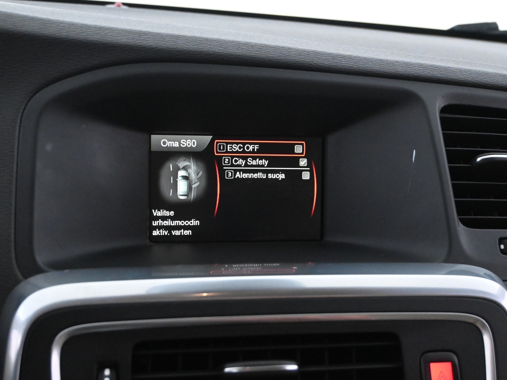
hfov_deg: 41.8
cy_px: 188
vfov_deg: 32.0
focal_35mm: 45
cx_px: 236
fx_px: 663
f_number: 4.5
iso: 6400
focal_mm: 27.5
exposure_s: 1/60
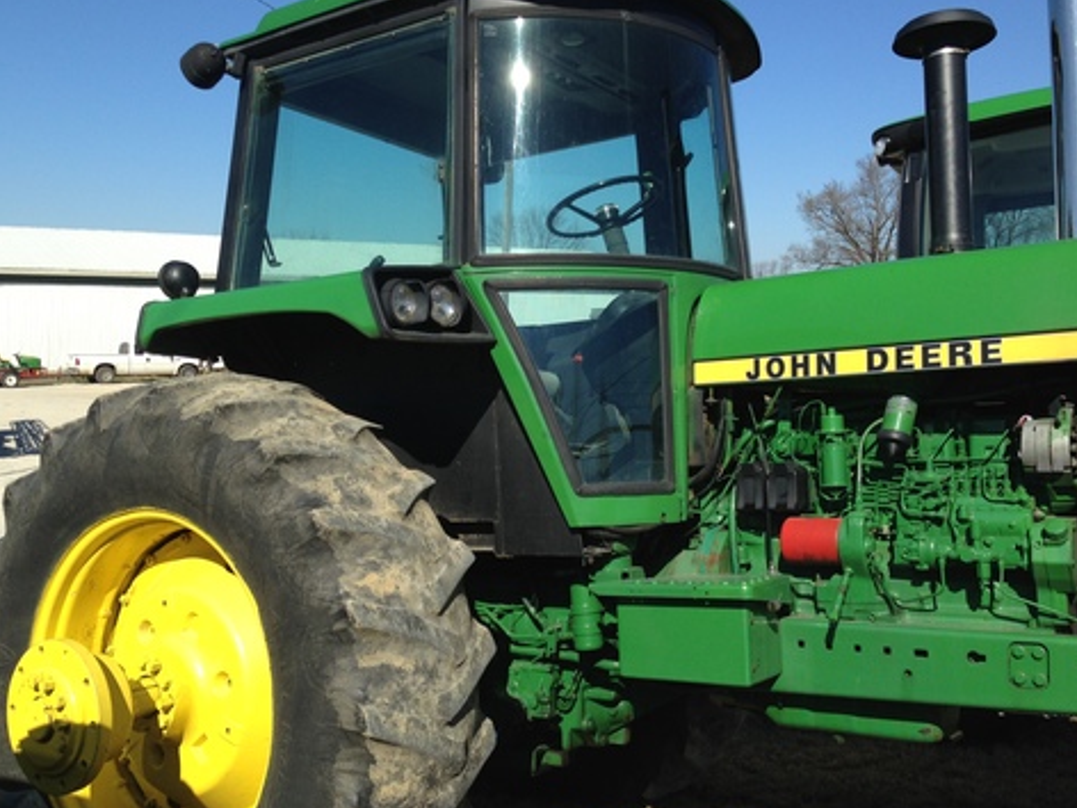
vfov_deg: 37.7
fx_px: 1182
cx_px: 545
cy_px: 418
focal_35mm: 38
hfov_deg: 49.0
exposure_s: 1/1695
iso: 50
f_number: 2.4
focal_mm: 4.13
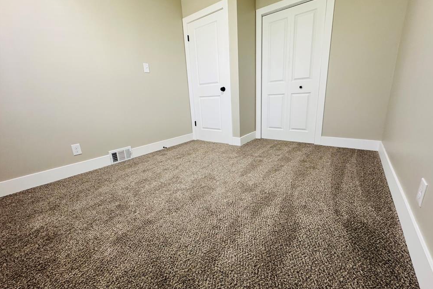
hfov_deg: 100.4
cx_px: 222
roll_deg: +3.1
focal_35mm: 15
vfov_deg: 77.3
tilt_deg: -15.4
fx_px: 180
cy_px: 146
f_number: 2.2
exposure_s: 1/120
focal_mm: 2.22
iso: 320
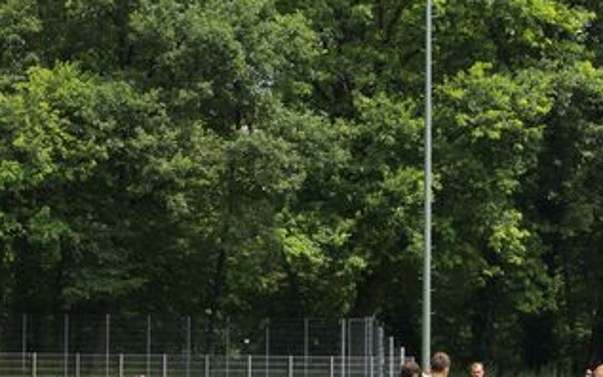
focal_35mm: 180
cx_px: 403
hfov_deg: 11.6
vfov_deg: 7.3
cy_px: 163
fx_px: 2958
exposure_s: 1/320
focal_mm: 42
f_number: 8
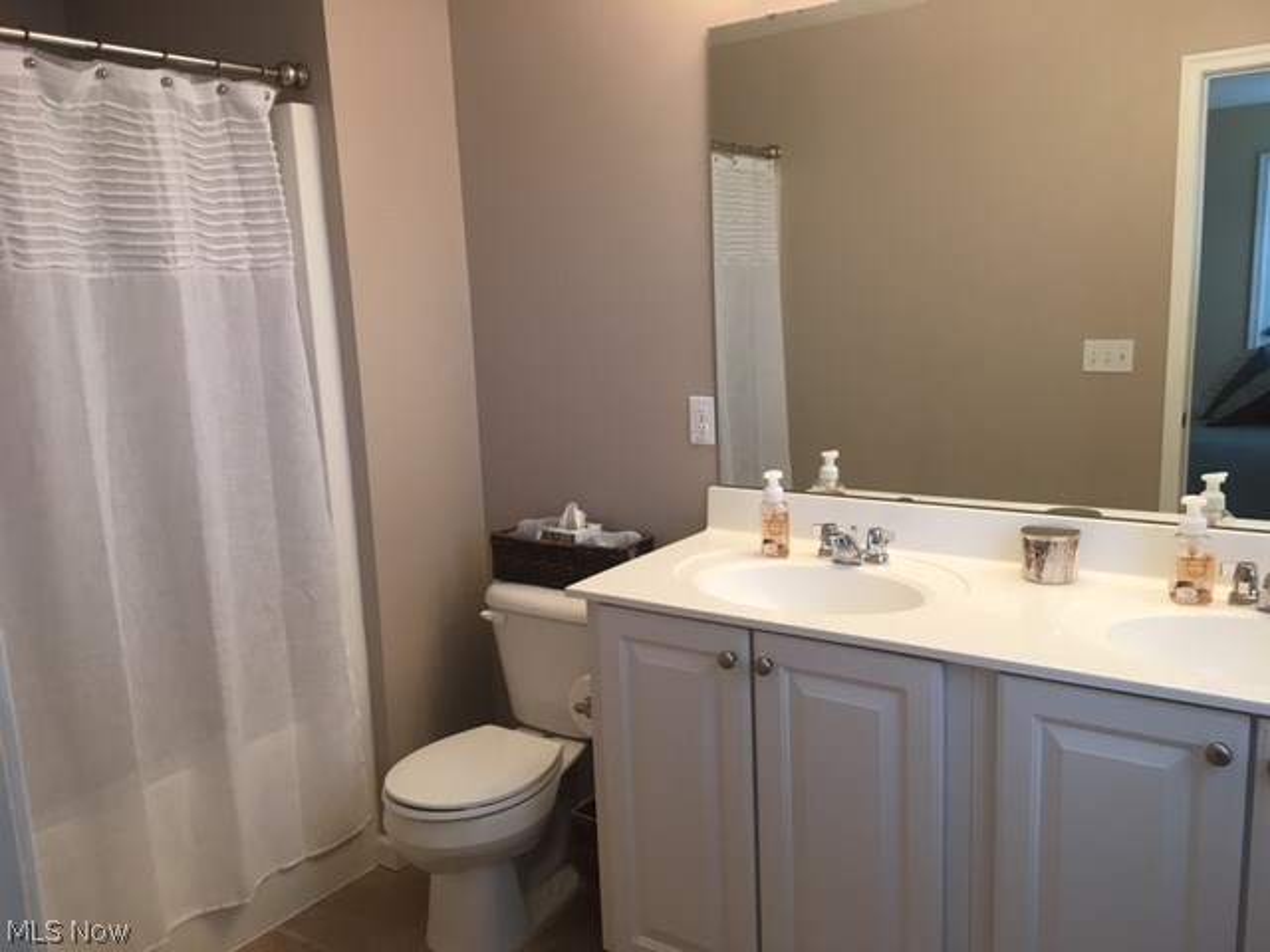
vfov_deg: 48.2
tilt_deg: -8.6
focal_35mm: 29
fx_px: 1064
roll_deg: +2.9
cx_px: 635
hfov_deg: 61.7
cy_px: 476
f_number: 2.2
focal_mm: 4.15
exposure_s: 1/30
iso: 64
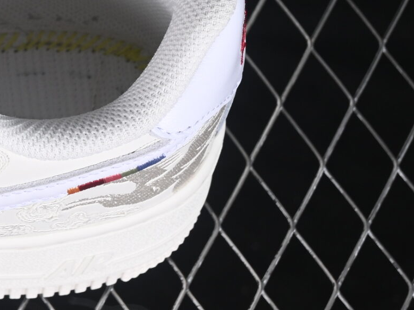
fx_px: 2834
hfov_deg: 8.1
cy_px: -40
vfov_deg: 6.2
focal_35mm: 237
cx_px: -266
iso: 160
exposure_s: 1/80
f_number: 7.1
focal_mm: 50
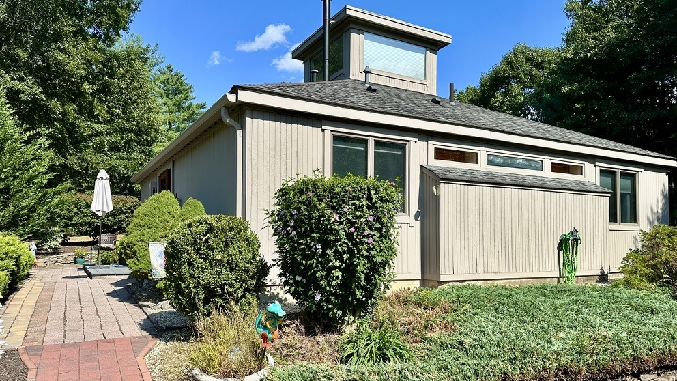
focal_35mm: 27
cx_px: 347
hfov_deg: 69.8
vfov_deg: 42.7
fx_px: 485
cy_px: 227
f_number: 1.78
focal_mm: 6.86
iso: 80
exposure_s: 1/3717
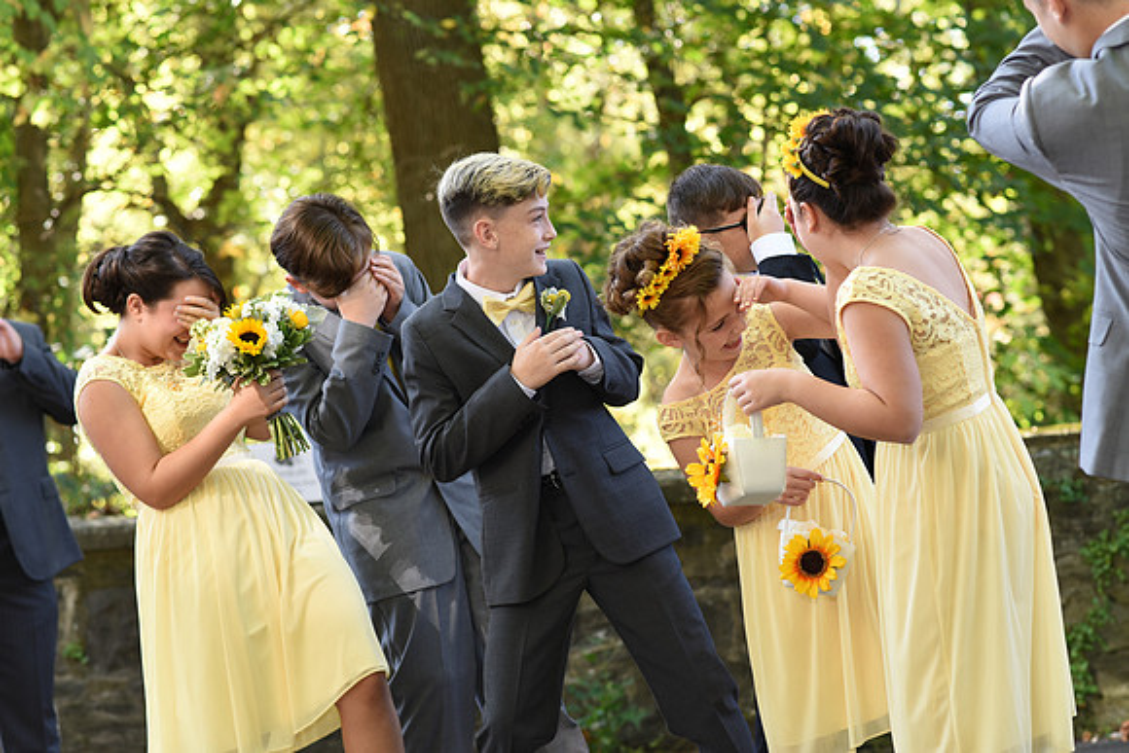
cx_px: 564
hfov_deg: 23.9
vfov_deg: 16.1
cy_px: 376
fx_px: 2666
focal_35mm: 85
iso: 500
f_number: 4
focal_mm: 85
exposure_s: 1/200
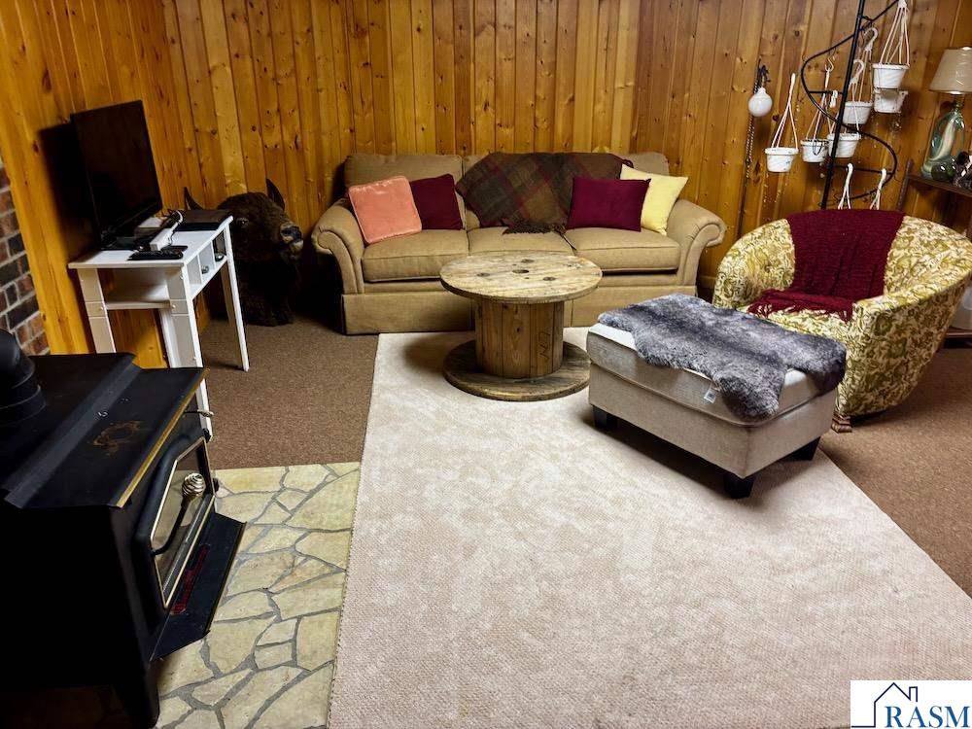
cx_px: 486
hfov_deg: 67.3
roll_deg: +0.8
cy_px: 364
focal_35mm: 26
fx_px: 730
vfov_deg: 53.1
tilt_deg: -22.3
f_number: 1.6
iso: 160
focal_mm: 5.96
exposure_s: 1/60
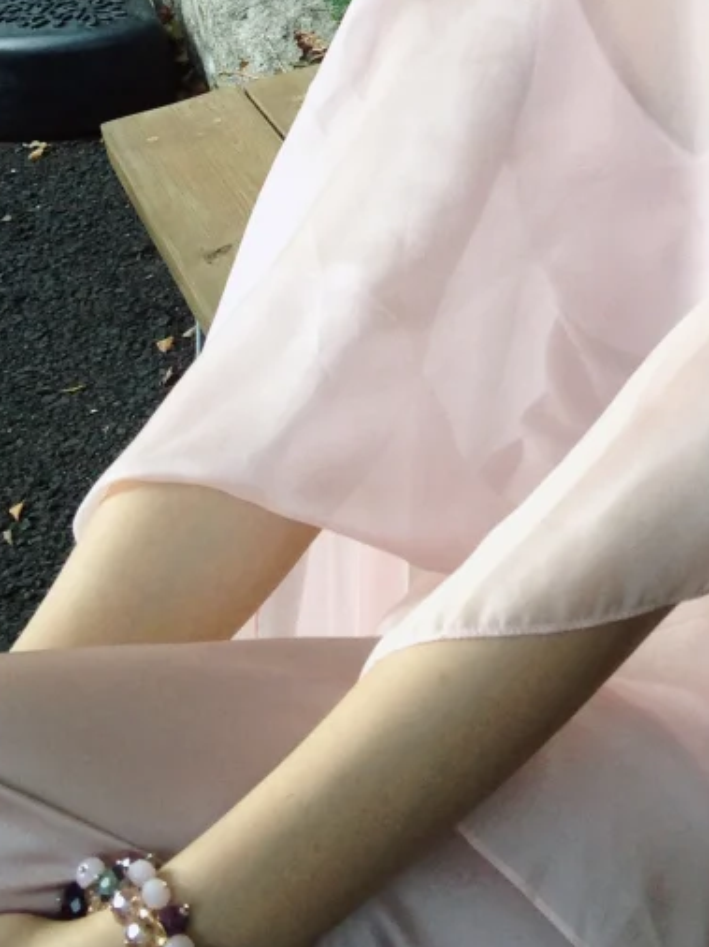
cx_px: 773
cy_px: 66
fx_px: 2569
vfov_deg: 20.4
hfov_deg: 15.3
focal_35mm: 94
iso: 80
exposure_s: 1/120
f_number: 2.4
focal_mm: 4.12
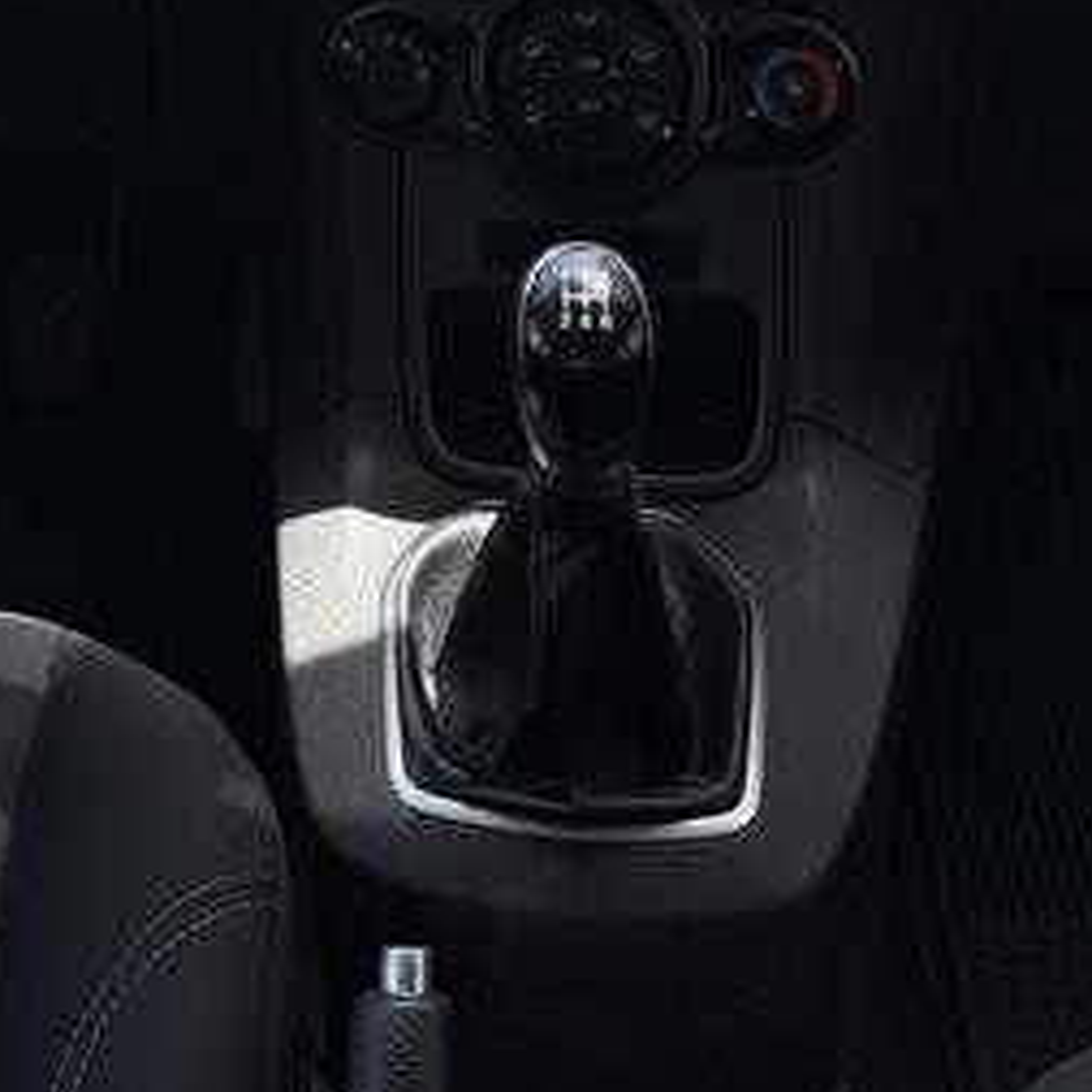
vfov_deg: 20.2
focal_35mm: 73
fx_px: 2605
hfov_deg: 23.3
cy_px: -563
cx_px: 207
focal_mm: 6.76
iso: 100
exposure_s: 1/888
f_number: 1.78
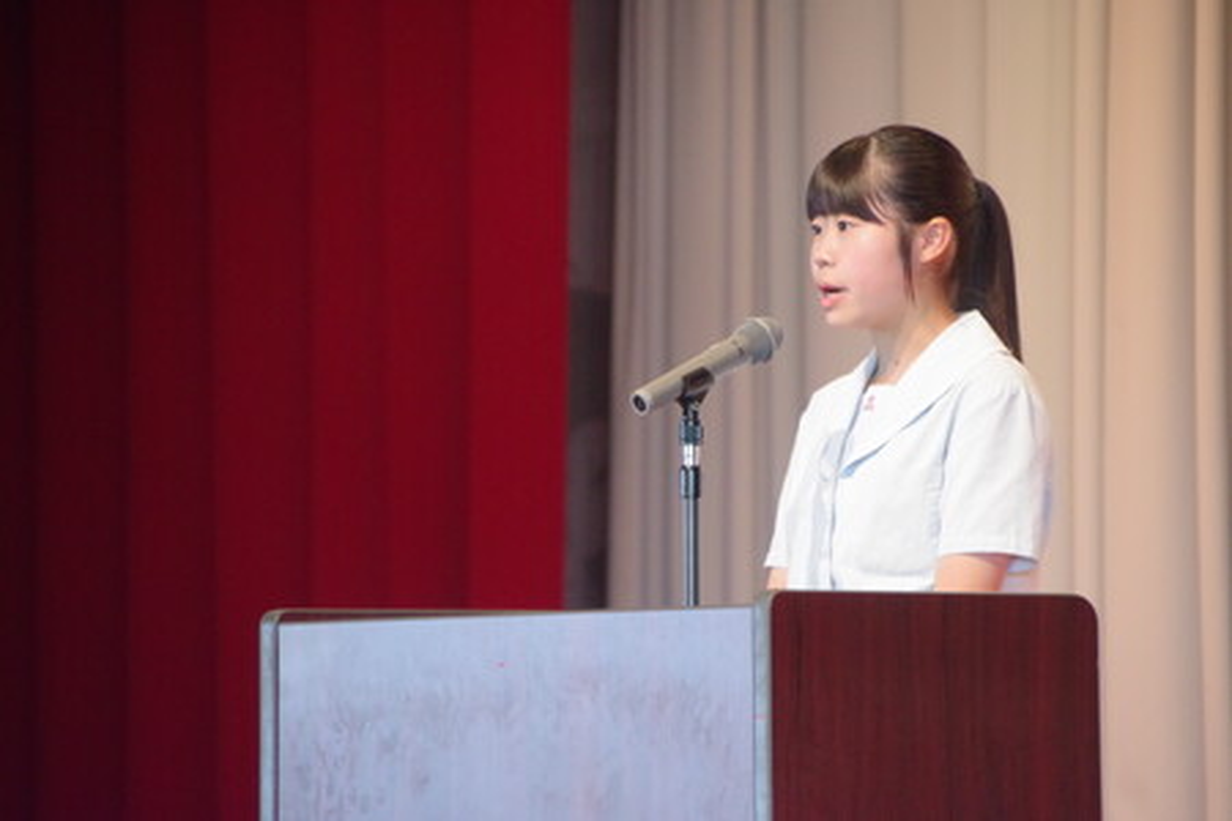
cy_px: 410
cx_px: 616
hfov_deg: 5.5
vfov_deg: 3.7
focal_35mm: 375
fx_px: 12832
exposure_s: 1/50
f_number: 6.3
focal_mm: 250
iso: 6400
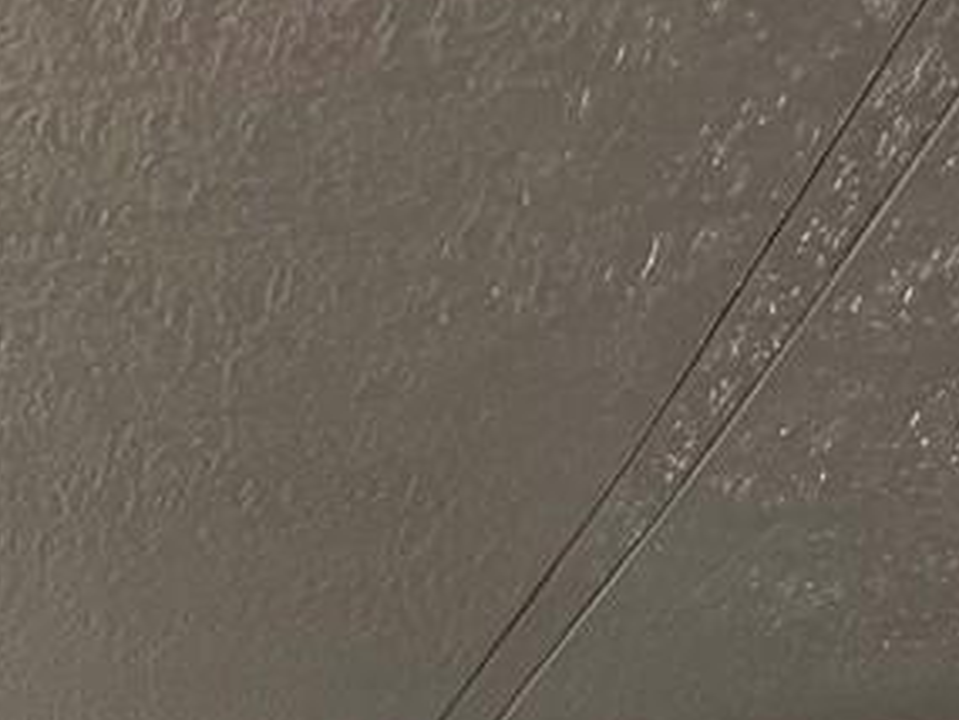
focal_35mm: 146
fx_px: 4046
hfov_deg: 12.4
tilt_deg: -4.0
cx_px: -754
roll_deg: +1.0
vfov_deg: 8.9
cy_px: 1874
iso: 125
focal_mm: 5.1
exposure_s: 1/120
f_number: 1.6
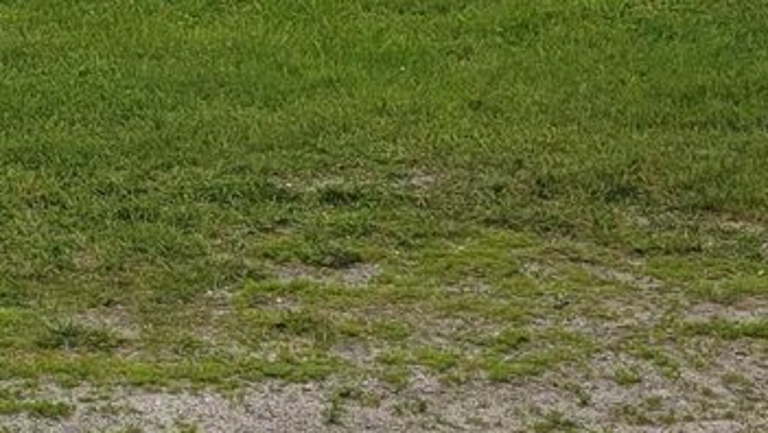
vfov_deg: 8.9
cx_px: -263
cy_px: -442
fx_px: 2629
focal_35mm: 129
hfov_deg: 15.7
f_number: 1.8
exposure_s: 1/430
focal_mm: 5.4
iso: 40
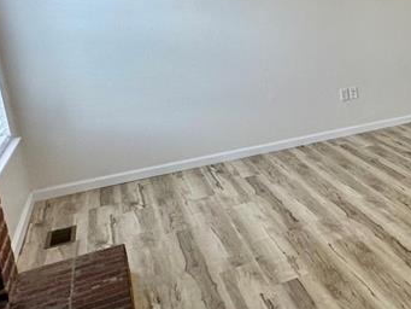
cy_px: 88
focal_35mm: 42
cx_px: 510
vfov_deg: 33.9
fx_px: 499
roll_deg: +1.3
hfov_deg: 34.4
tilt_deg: -9.6
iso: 100
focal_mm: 2.22
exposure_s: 1/120
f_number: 2.2
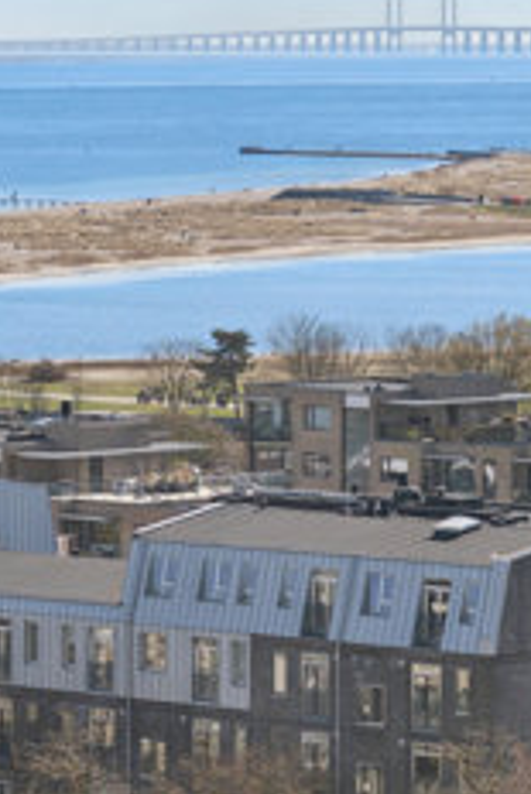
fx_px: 5986
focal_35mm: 271
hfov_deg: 5.1
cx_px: 161
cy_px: 17
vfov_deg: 7.6
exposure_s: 1/2000
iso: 125
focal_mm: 70
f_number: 5.6
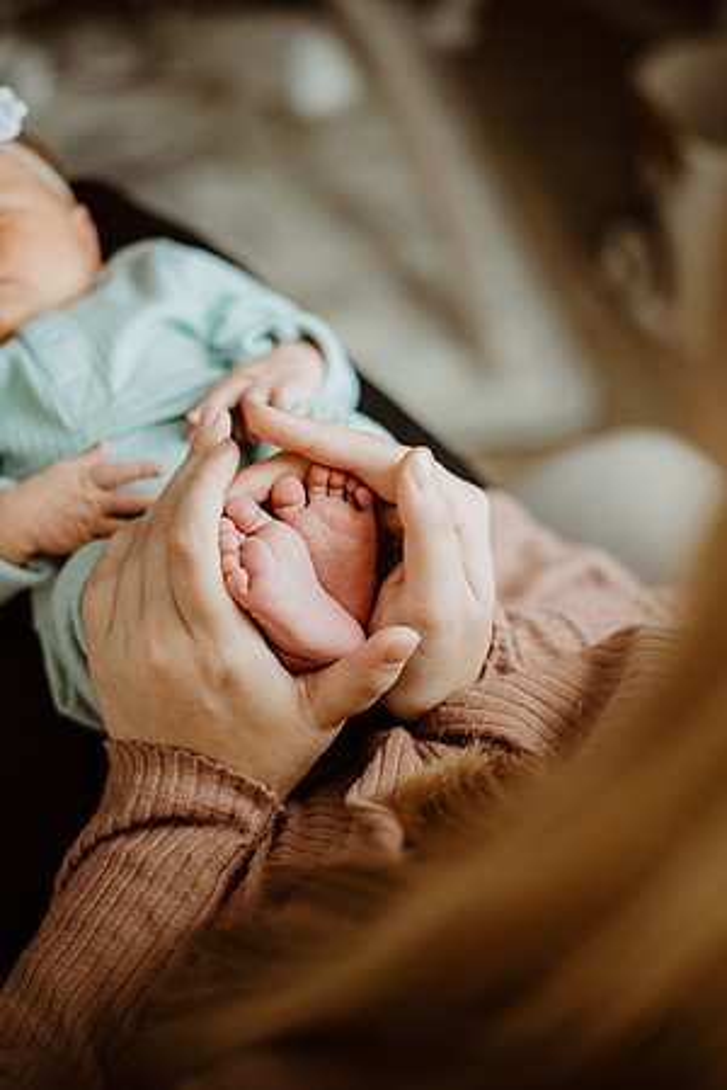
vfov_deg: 39.6
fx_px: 1514
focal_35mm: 50
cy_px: 545
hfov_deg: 27.0
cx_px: 364
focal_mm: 50
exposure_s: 1/640
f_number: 2
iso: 1250
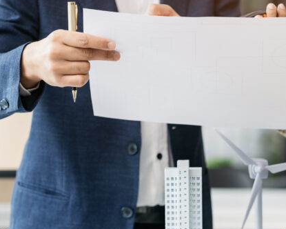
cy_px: 131
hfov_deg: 9.8
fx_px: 1668
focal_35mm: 197
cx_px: 241
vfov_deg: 7.8
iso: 160
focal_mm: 85
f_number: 2.8
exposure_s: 1/160
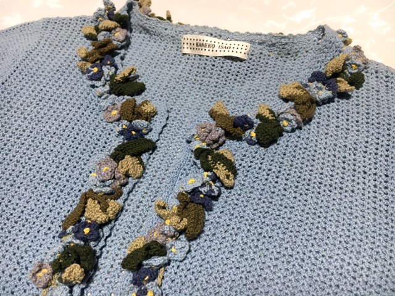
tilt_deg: -54.6
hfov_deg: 61.7
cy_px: 148
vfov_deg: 48.2
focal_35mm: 29
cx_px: 198
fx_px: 331
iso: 80
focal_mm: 4.15
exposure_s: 1/33
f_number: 2.2
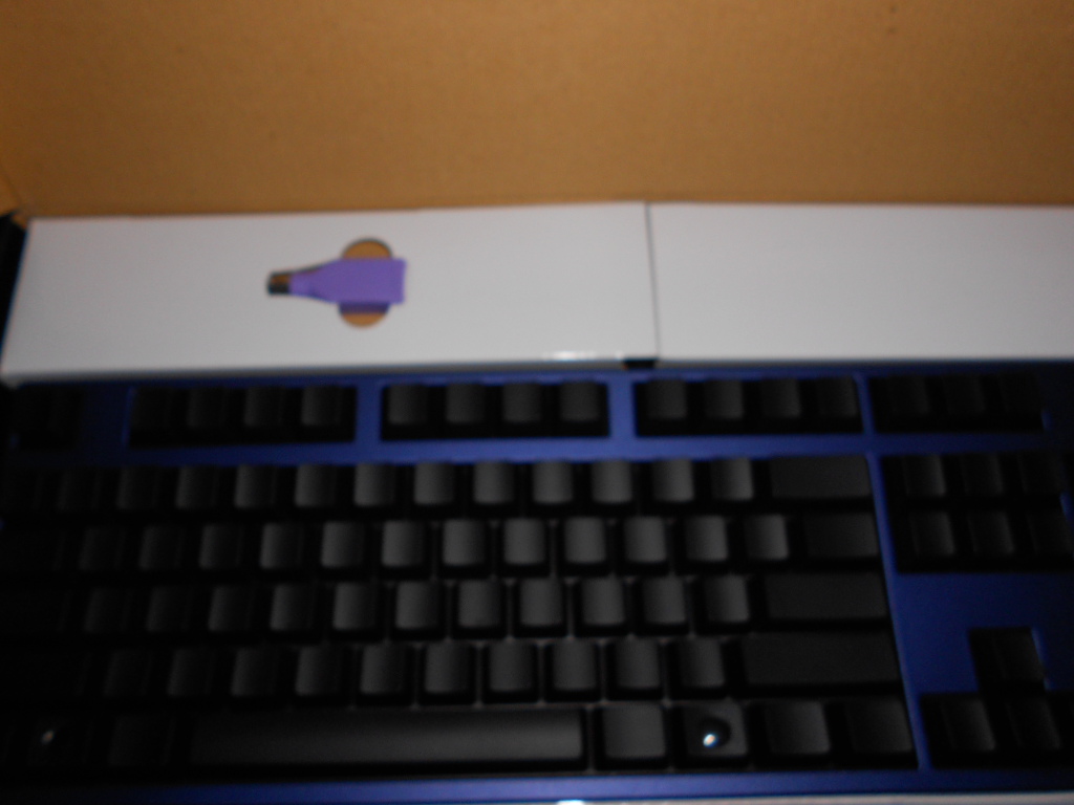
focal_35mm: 29
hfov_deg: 61.7
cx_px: 537
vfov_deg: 48.2
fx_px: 900
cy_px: 402
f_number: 8.5
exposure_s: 1/25
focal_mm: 5.1
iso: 80
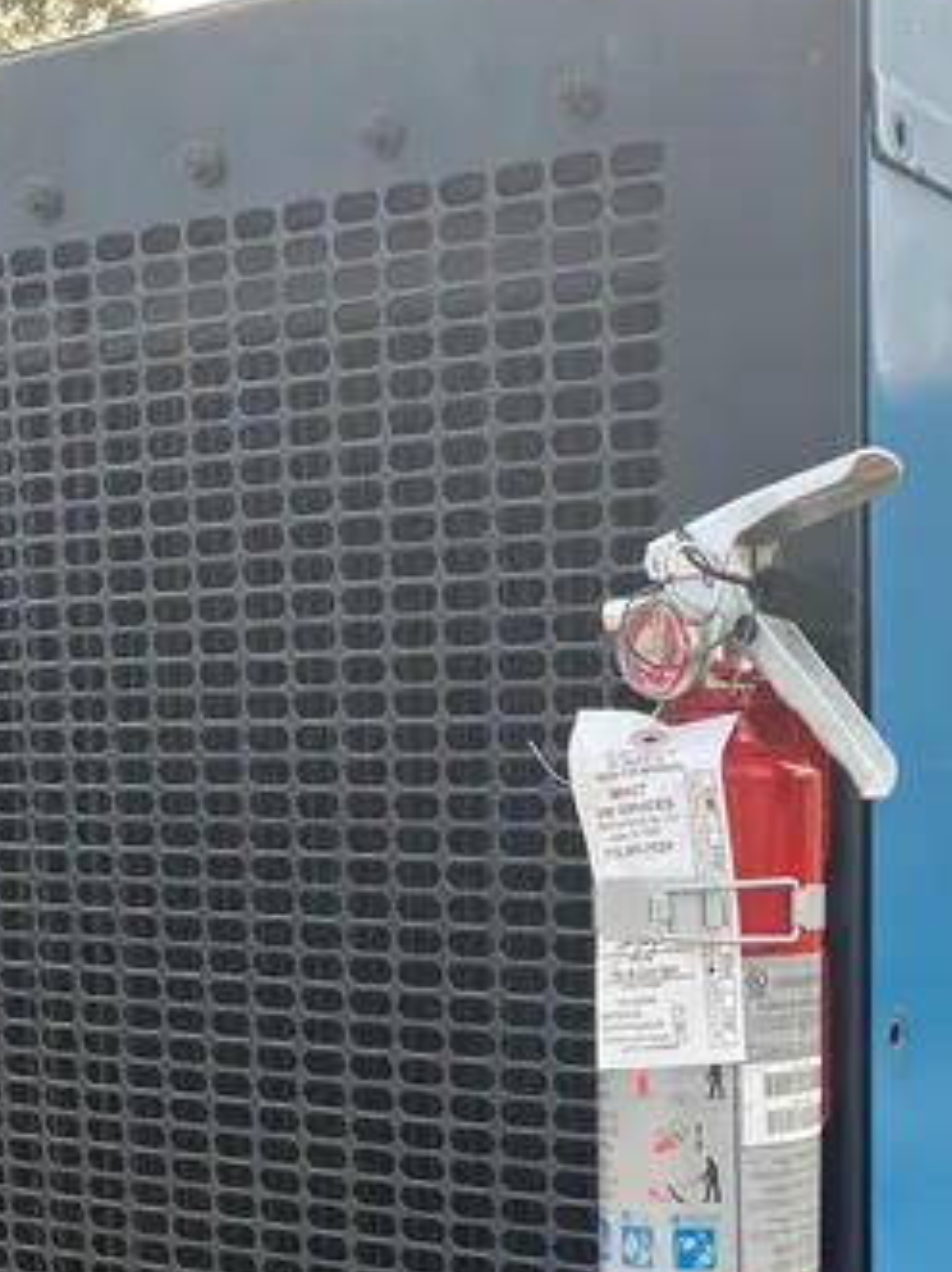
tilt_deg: -10.5
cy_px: 1289
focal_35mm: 62
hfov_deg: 23.3
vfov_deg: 29.1
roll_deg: -2.7
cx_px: 752
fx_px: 2275
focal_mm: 3.99
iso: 40
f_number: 1.8
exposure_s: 1/121
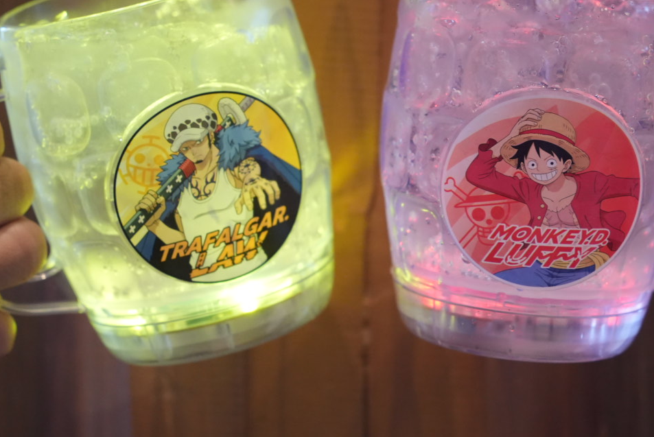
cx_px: 364
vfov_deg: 9.9
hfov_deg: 14.7
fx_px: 2527
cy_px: 161
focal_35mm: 139
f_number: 4.5
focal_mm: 82
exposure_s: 1/100
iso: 3200
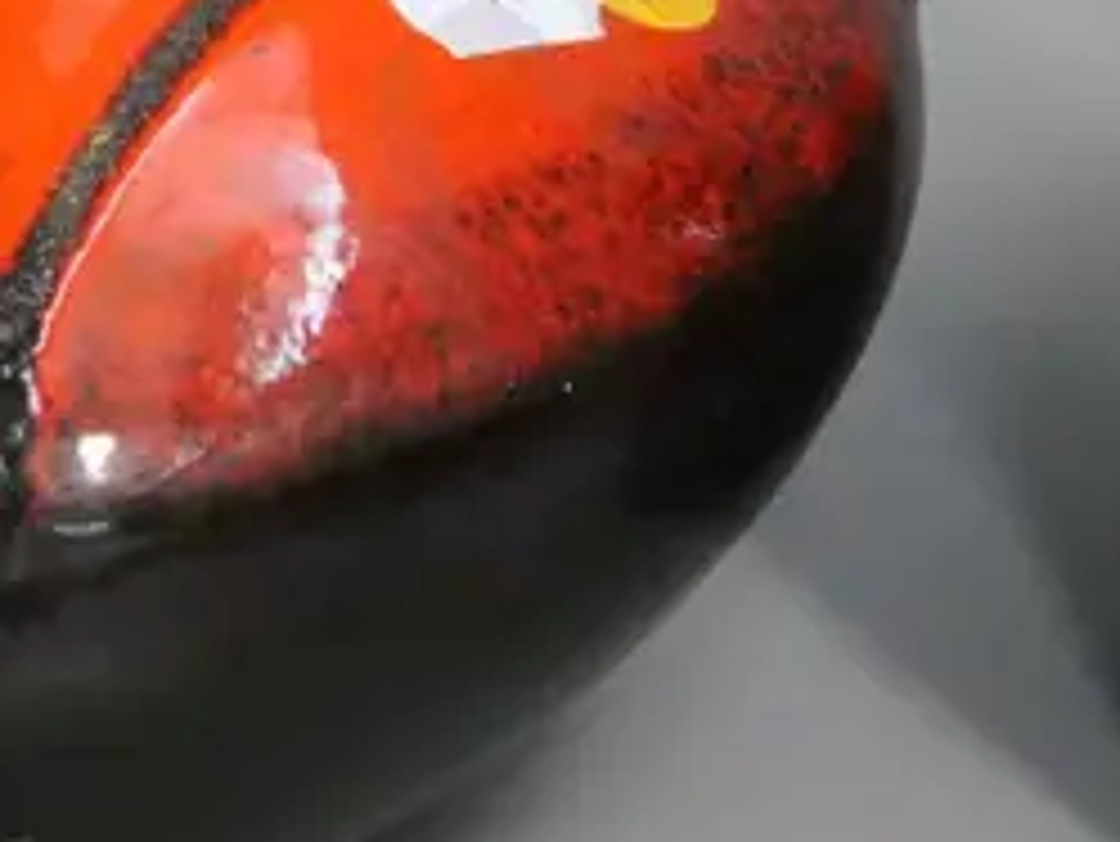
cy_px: -50
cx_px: 720
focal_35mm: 189
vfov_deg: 7.8
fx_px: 6118
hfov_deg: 10.5
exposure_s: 1/100
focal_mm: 23
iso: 3200
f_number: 5
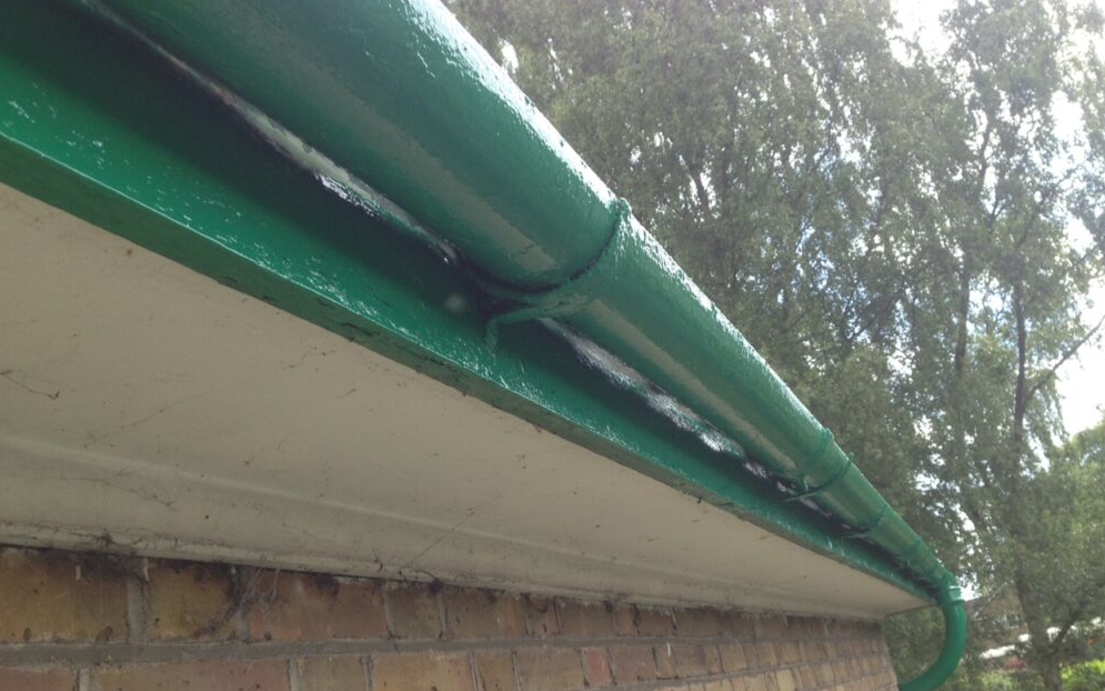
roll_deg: +11.2
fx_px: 1084
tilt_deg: +15.3
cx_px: 565
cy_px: 417
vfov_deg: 35.2
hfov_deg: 54.0
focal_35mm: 36
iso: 50
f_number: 2.4
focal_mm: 4.12
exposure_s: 1/288
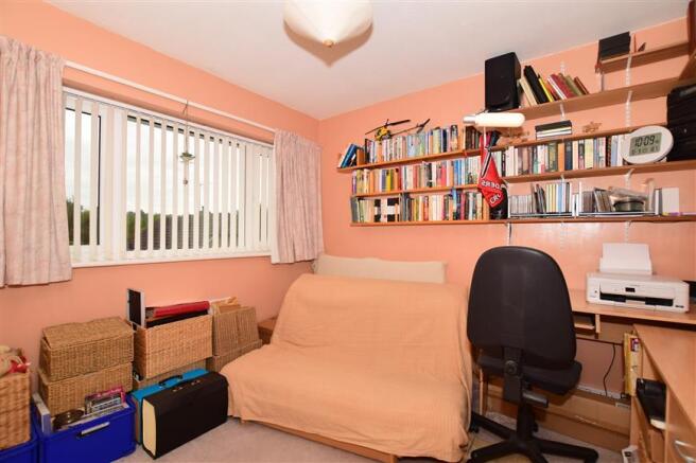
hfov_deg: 100.4
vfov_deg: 77.3
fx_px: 290
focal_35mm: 15
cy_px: 232
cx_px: 348
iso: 200
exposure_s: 1/160
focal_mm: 10
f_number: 6.3
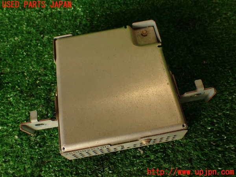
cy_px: 88
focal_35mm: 32
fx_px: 218
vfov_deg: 44.2
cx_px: 118
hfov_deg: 56.8
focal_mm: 5.79
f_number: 3.2
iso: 100
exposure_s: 1/60
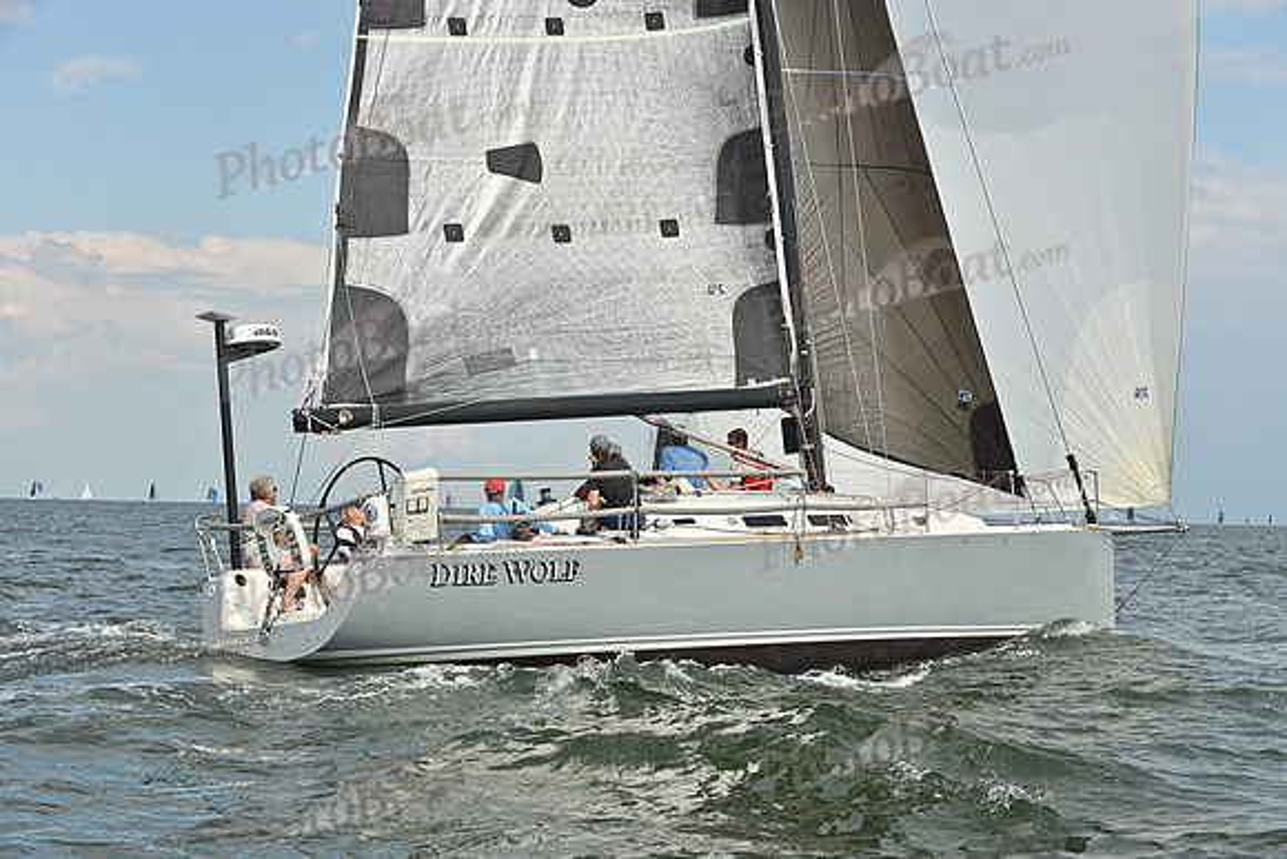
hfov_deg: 28.8
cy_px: 430
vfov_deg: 19.5
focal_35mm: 70
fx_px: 2503
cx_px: 644
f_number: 8
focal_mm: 70
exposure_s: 1/1600
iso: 320
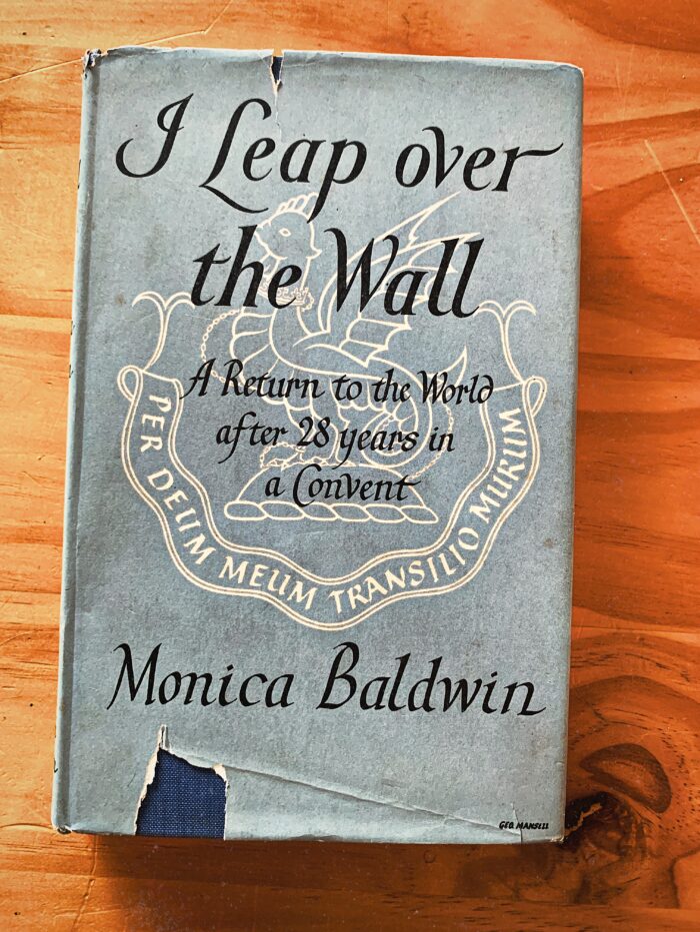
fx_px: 701
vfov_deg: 67.3
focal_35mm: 26
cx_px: 350
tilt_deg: -89.0
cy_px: 466
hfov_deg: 53.1
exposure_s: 1/60
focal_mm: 4.25
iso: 160
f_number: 1.8
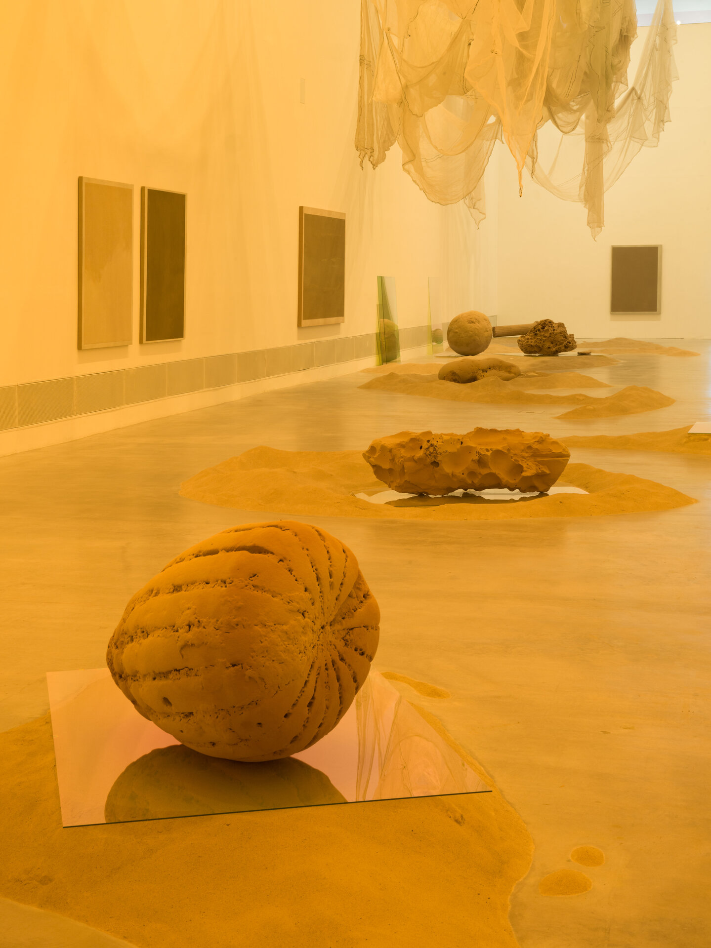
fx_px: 1507
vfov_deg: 34.9
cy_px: 474
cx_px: 356
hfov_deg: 26.5
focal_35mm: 55
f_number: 22
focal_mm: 70
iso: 200
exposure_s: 4
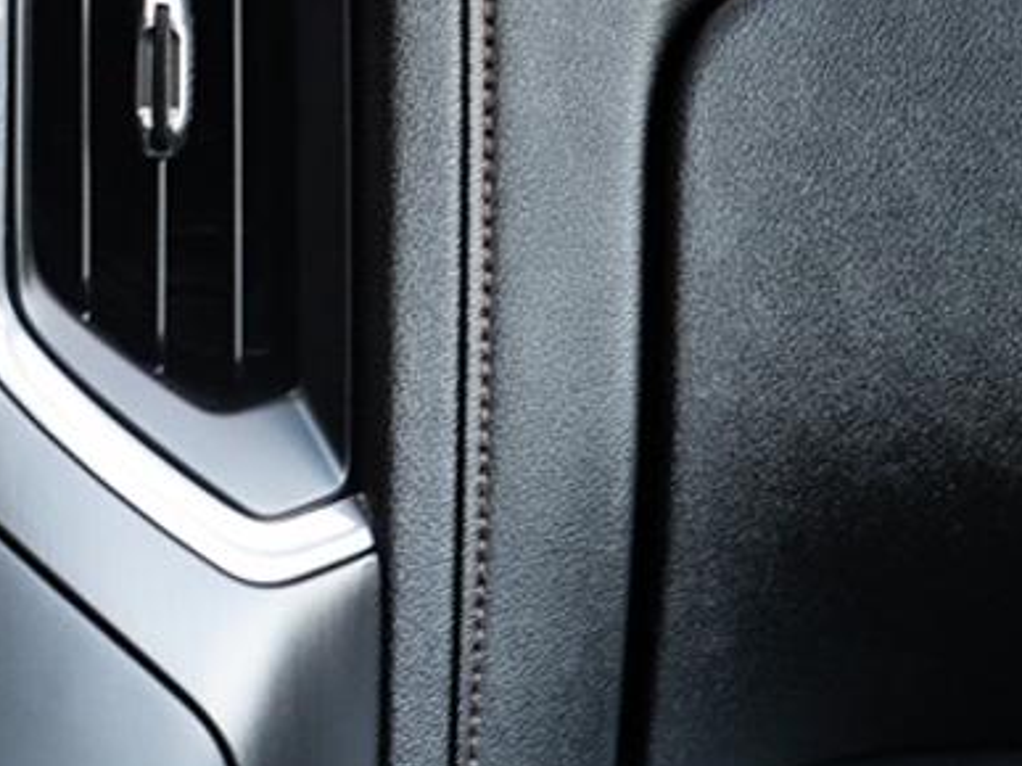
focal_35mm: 197
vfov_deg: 7.5
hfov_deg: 9.7
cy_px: 87
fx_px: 5814
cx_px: -651
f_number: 4
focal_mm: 40
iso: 500
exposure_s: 1/50
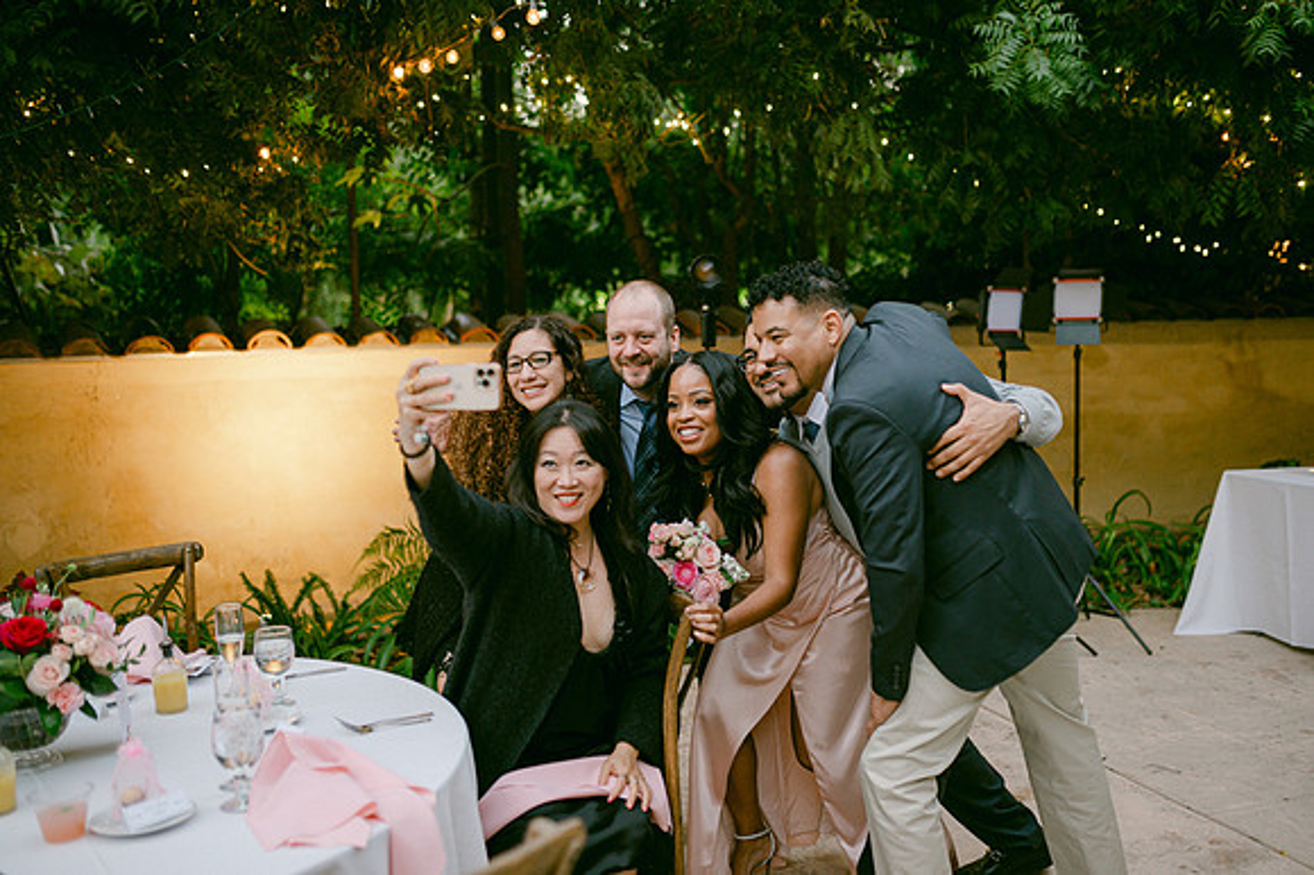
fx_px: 1277
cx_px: 657
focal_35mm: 35
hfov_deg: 54.5
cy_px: 438
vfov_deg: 37.8
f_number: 1.8
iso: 800
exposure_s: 1/250
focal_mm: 35
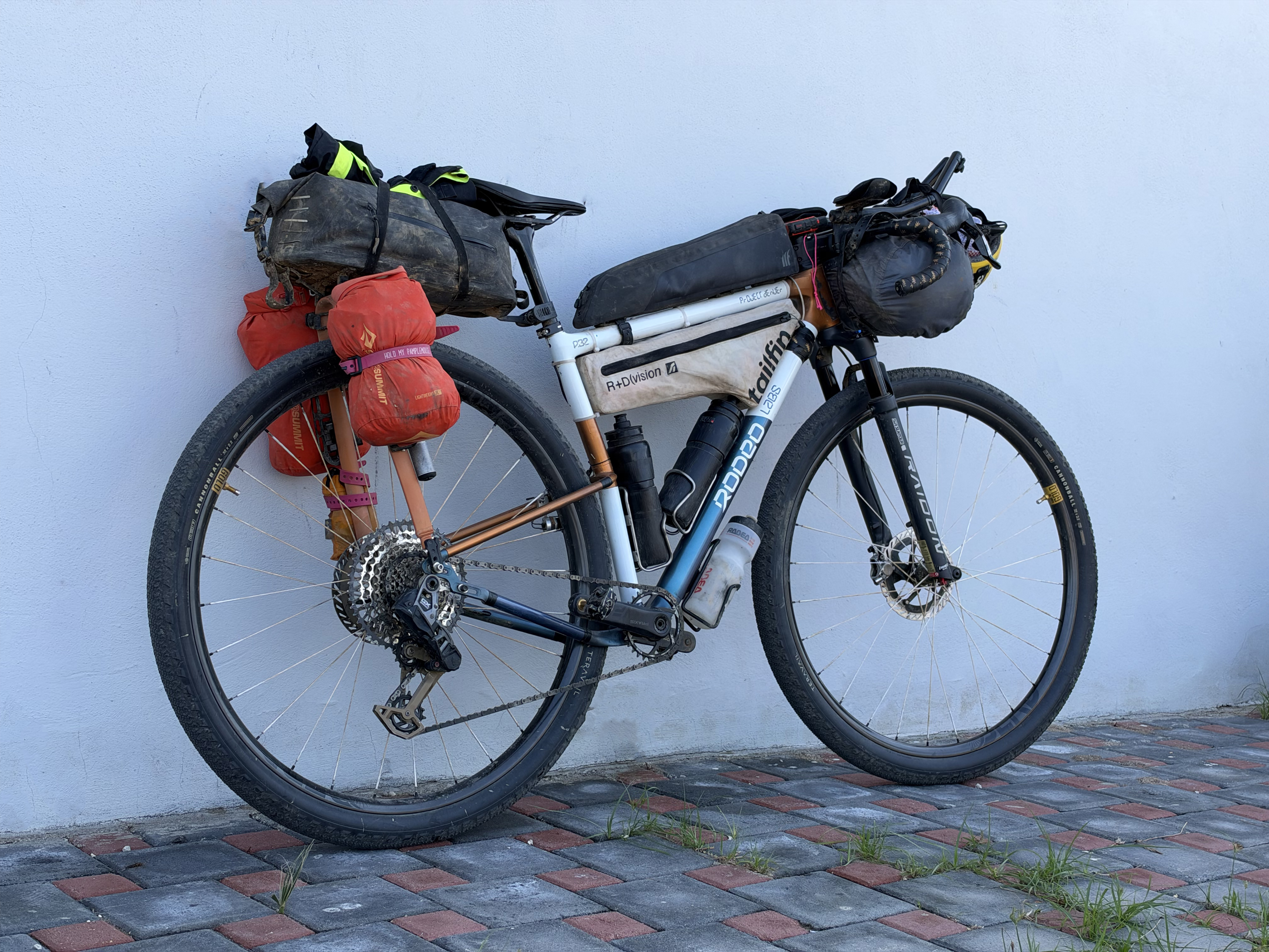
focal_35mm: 48
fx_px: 1760
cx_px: 634
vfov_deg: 30.3
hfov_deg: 39.7
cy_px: 476
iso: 64
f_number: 1.8
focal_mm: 6.93
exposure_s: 1/858
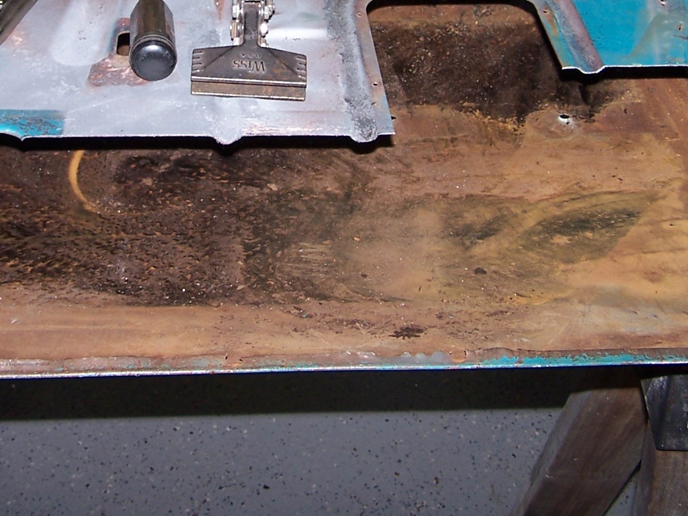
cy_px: 50
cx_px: 263
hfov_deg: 28.1
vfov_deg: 20.9
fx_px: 1372
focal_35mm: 69
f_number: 2.8
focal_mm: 6.3
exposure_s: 1/60
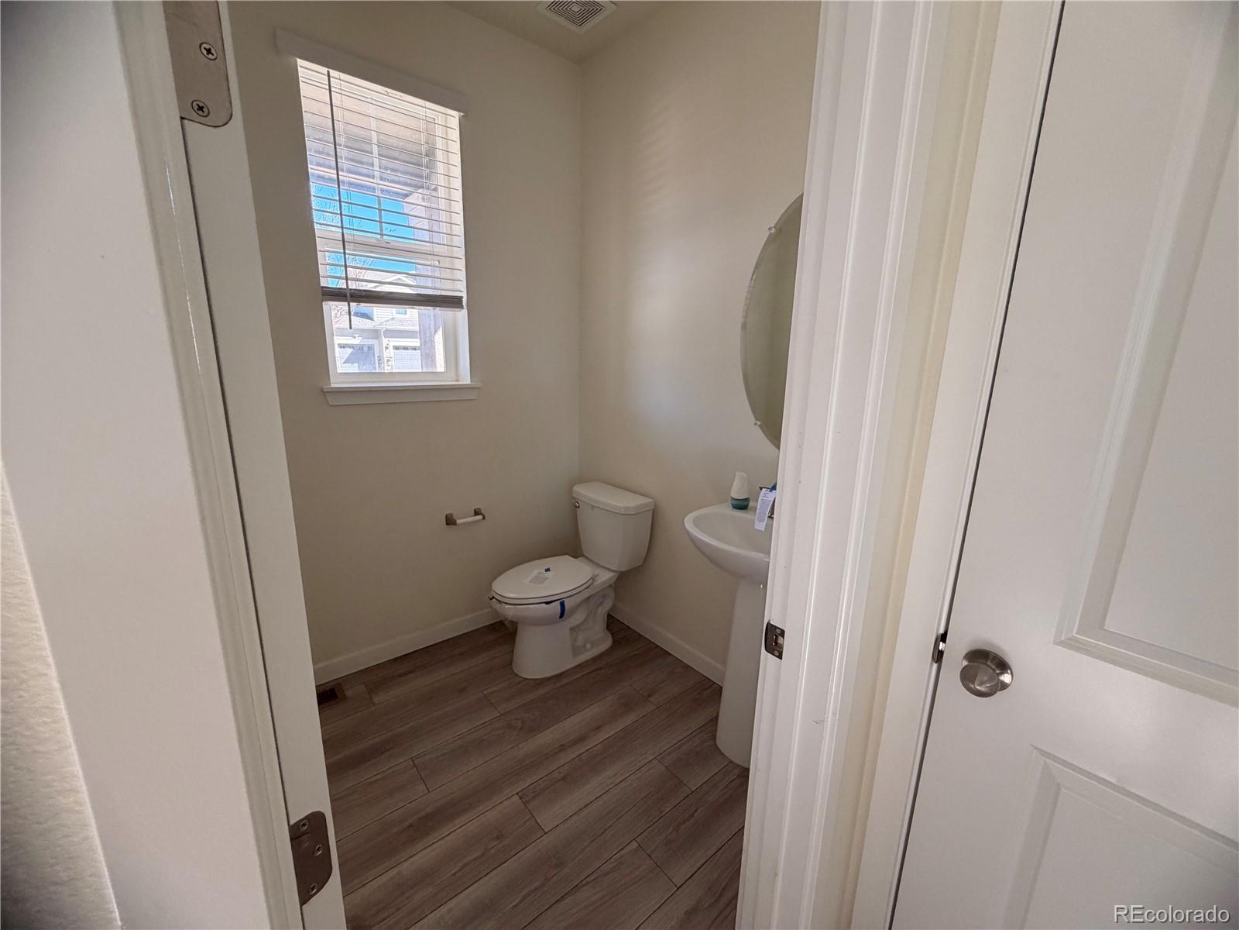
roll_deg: -0.8
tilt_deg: -13.5
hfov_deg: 102.1
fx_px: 501
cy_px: 465
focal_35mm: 14
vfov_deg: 85.7
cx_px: 620
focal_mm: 2.22
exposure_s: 1/120
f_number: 2.2
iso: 160
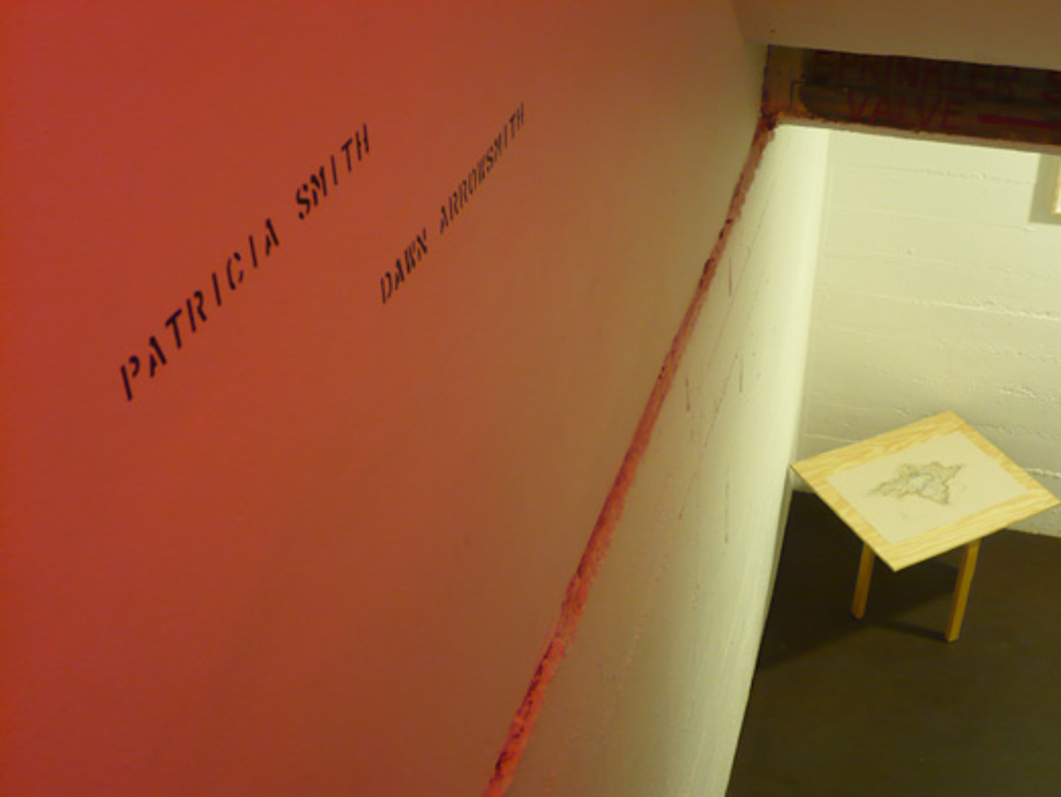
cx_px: 530
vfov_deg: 32.2
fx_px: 1380
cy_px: 398
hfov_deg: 42.1
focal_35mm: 45
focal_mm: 7.5
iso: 200
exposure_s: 1/10
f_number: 3.2
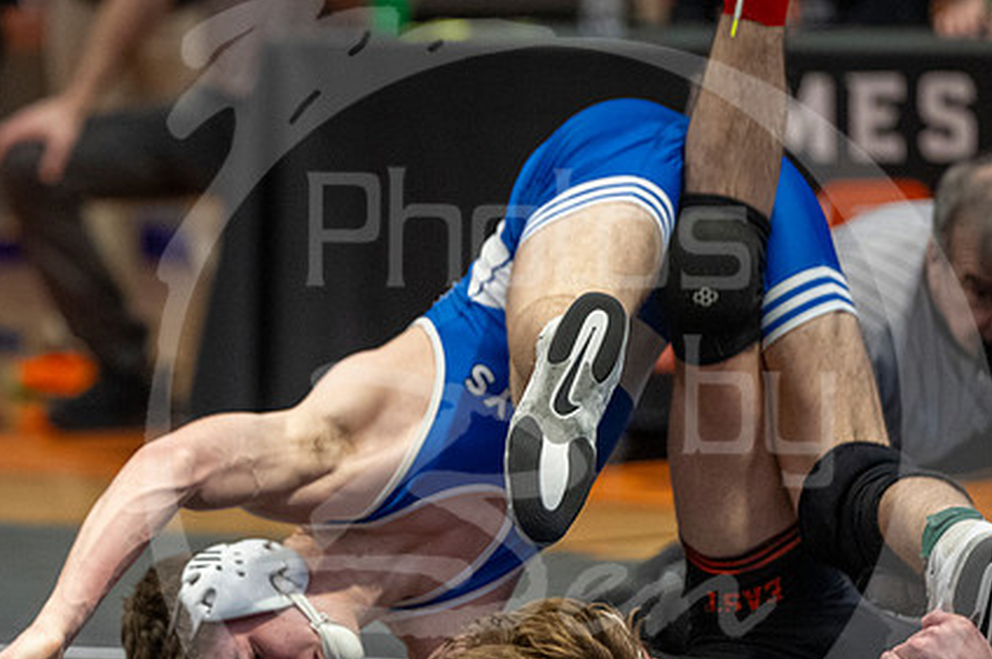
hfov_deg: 4.3
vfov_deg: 2.9
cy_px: 696
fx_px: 13078
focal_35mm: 475
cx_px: 318
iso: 3200
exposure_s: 1/1000
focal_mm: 200
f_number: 2.8
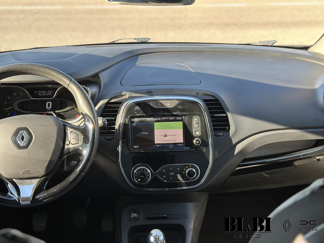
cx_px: 162
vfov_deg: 30.3
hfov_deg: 39.7
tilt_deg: -22.1
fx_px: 449
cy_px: 122
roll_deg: +0.2
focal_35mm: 48
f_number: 1.78
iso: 80
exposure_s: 1/262
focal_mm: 6.86
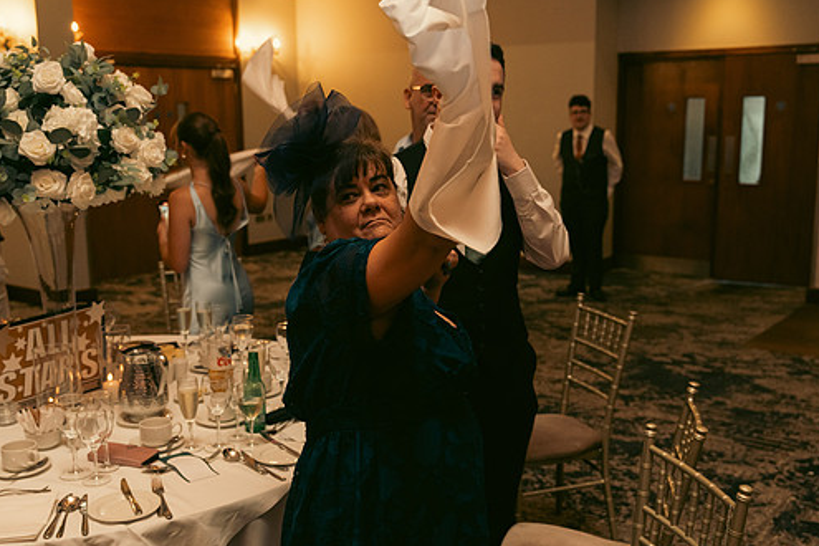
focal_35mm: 41
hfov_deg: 47.4
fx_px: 933
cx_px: 409
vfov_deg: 32.6
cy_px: 289
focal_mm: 35
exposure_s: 1/160
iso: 2500
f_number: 3.5
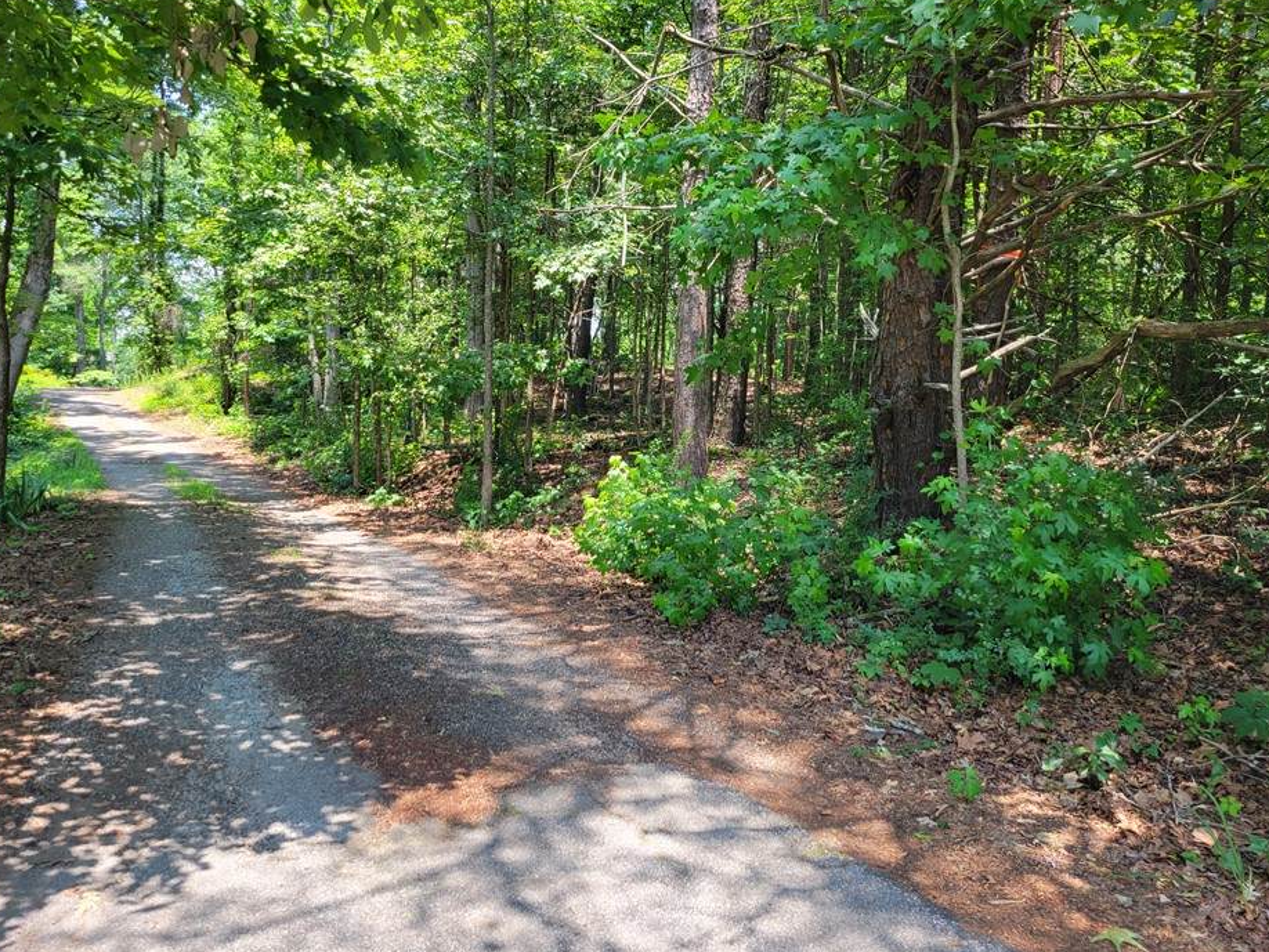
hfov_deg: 61.6
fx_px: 1063
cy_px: 426
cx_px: 581
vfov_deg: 48.2
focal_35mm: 29
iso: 40
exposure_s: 1/252
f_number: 1.8
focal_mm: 5.4
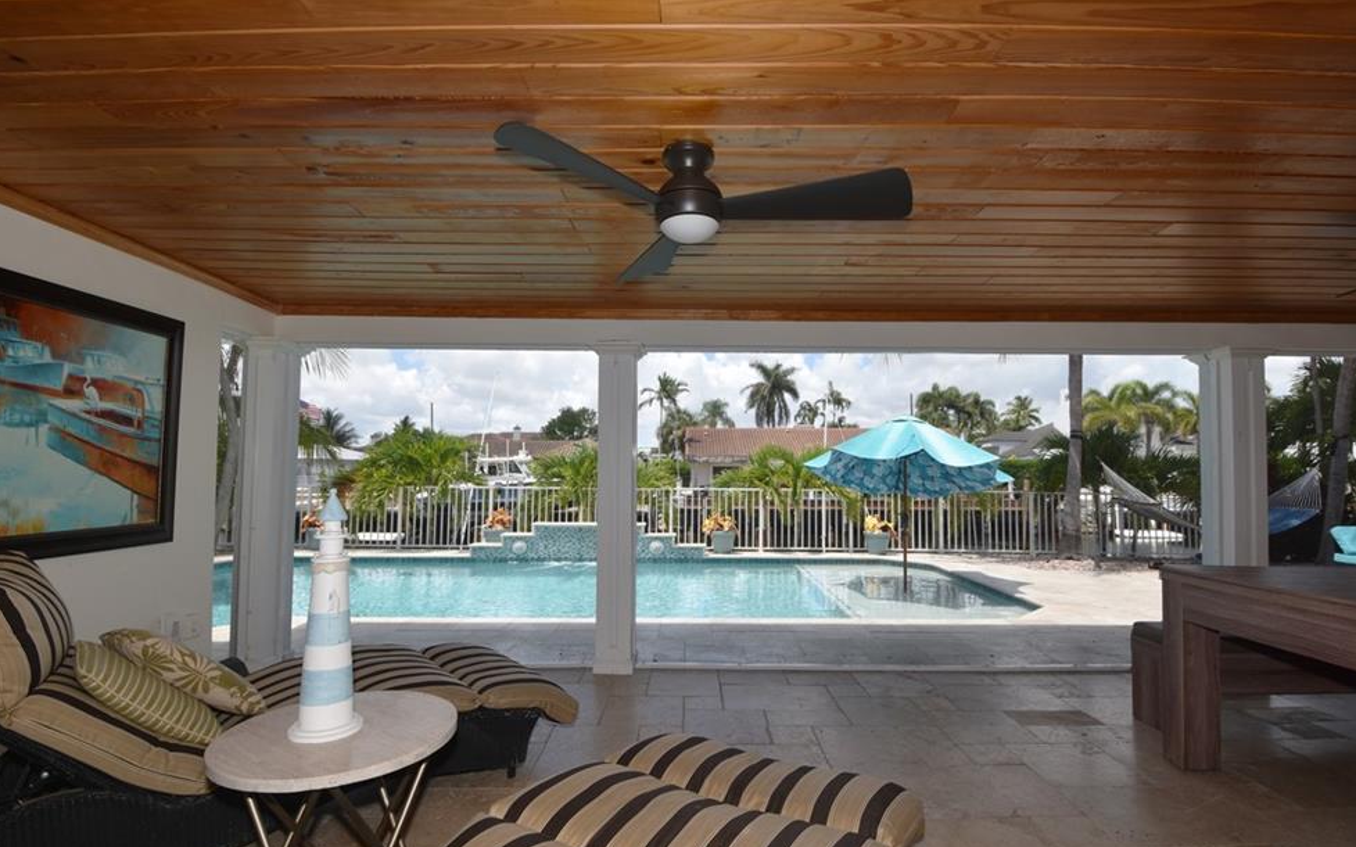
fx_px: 591
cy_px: 427
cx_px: 682
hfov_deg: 97.8
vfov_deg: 71.2
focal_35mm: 16
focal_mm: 10
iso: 200
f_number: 7.1
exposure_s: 1/200
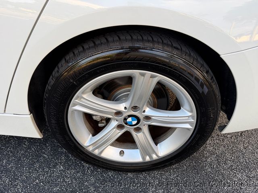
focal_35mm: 24
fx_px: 179
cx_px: 129
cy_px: 96
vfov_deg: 56.8
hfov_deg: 71.6
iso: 50
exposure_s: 1/138
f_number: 1.78
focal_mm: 6.76
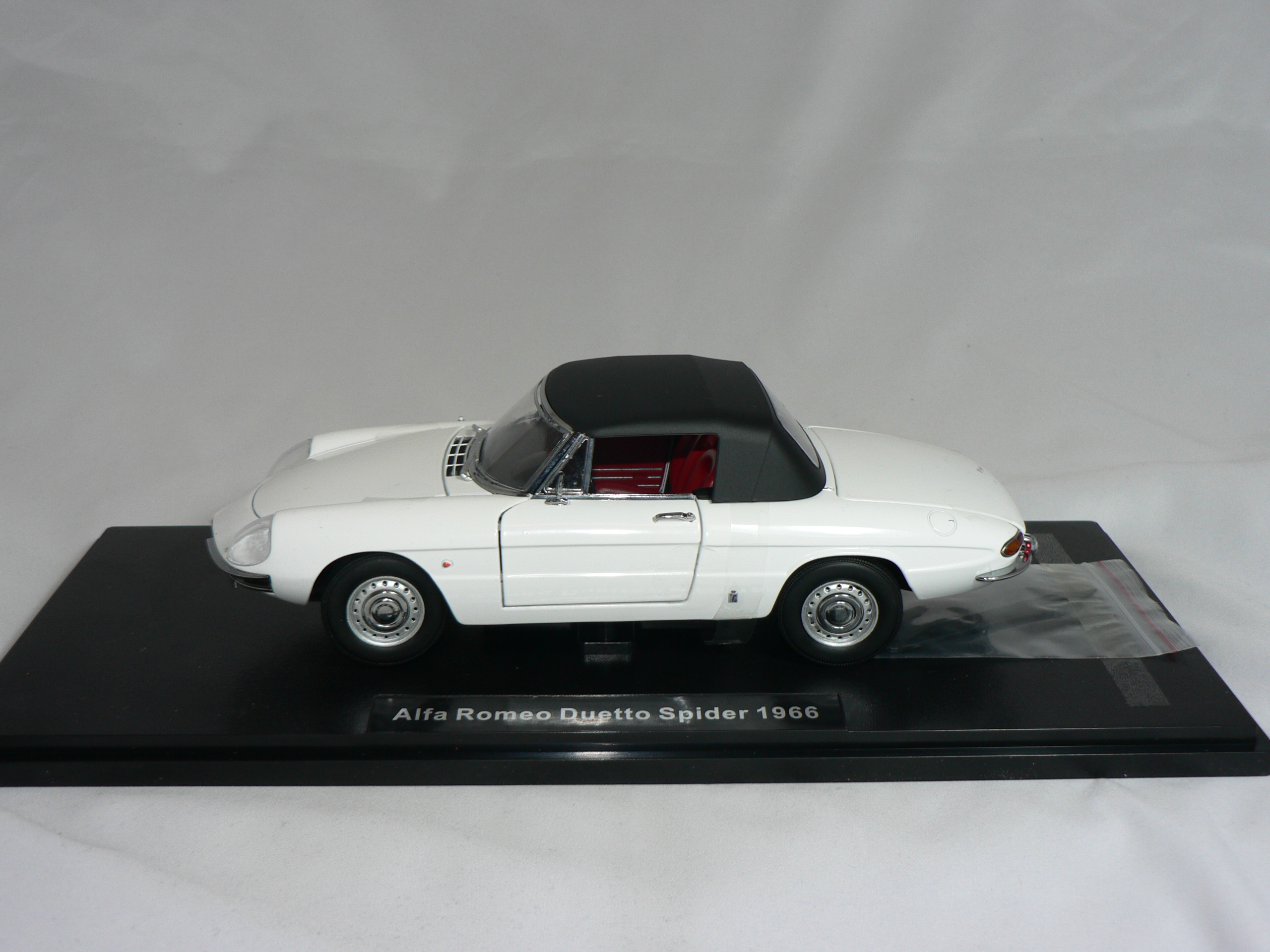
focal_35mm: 46
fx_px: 1688
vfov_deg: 31.5
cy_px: 476
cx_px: 635
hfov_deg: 41.2
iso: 80
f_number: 2.8
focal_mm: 7.7
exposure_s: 1/60
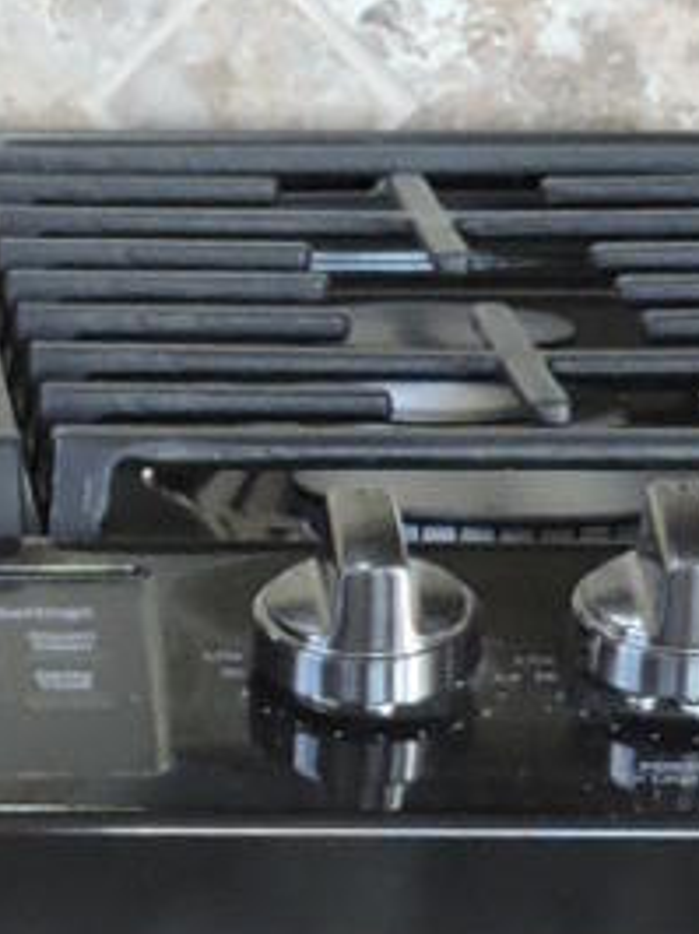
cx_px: -355
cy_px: 551
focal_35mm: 301
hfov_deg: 4.9
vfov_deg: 6.6
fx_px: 8117
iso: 320
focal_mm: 7.1
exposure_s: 1/50
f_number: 3.3
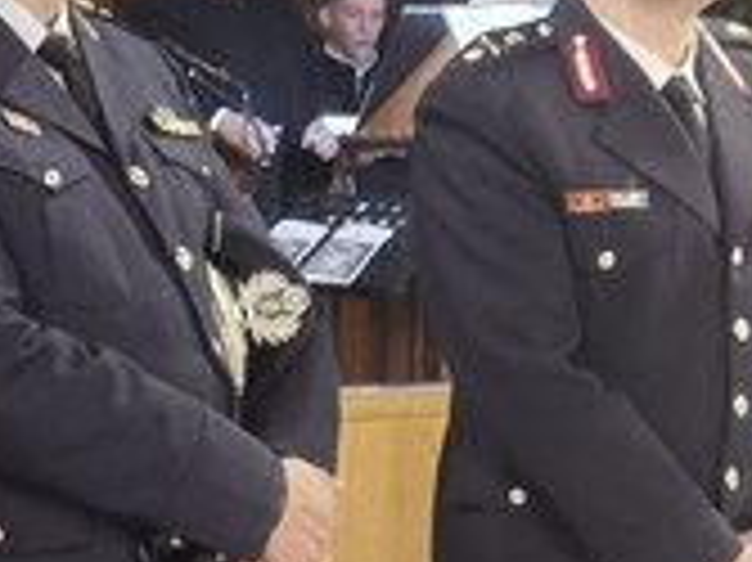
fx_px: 2670
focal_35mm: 123
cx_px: -275
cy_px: 373
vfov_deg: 12.0
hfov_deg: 15.2
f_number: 1.9
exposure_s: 1/33.3
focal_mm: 6.71
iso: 125
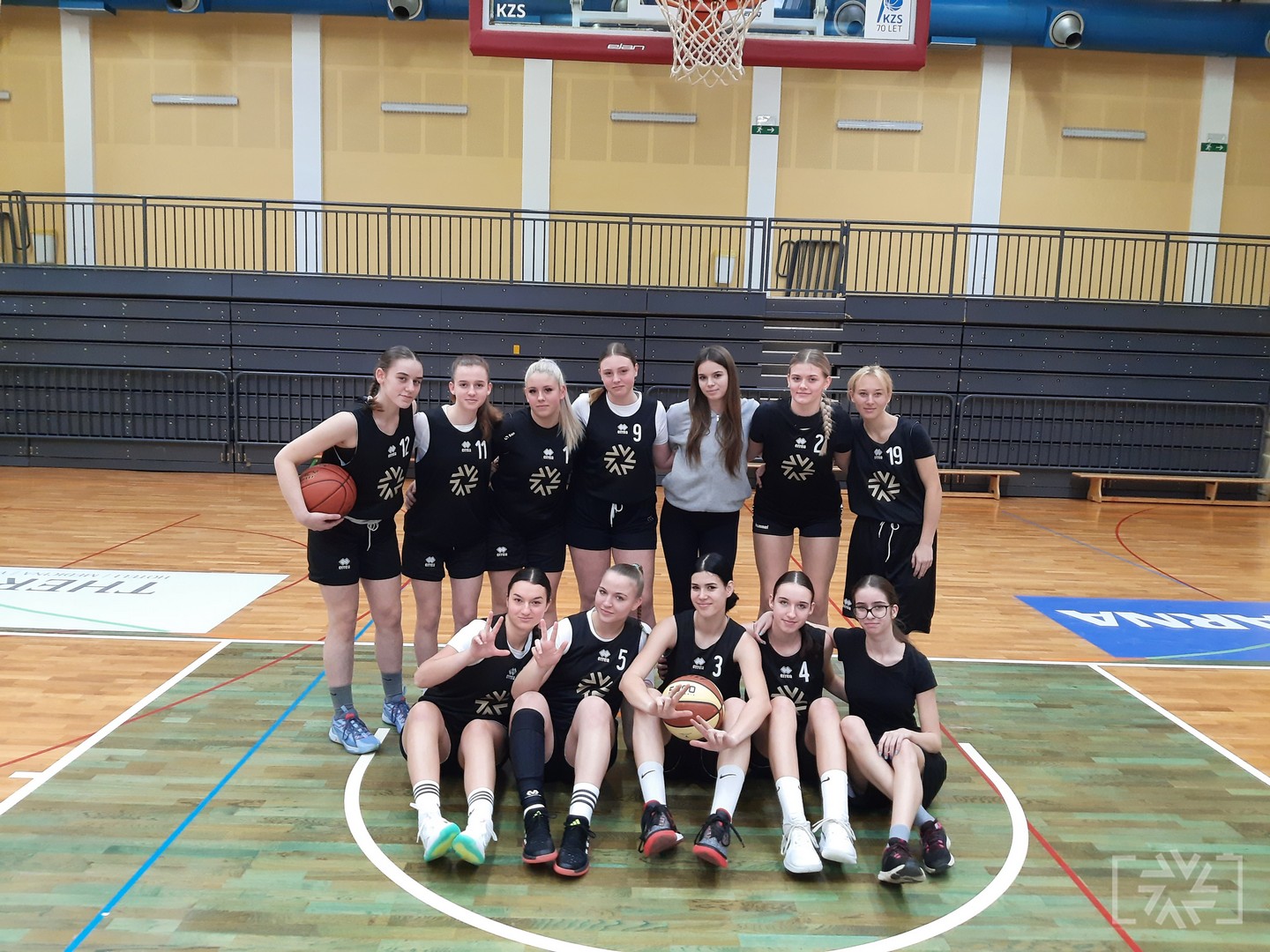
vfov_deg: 53.1
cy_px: 476
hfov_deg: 67.3
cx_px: 635
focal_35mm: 26
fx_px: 954
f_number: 1.7
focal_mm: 3.92
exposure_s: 1/50
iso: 200
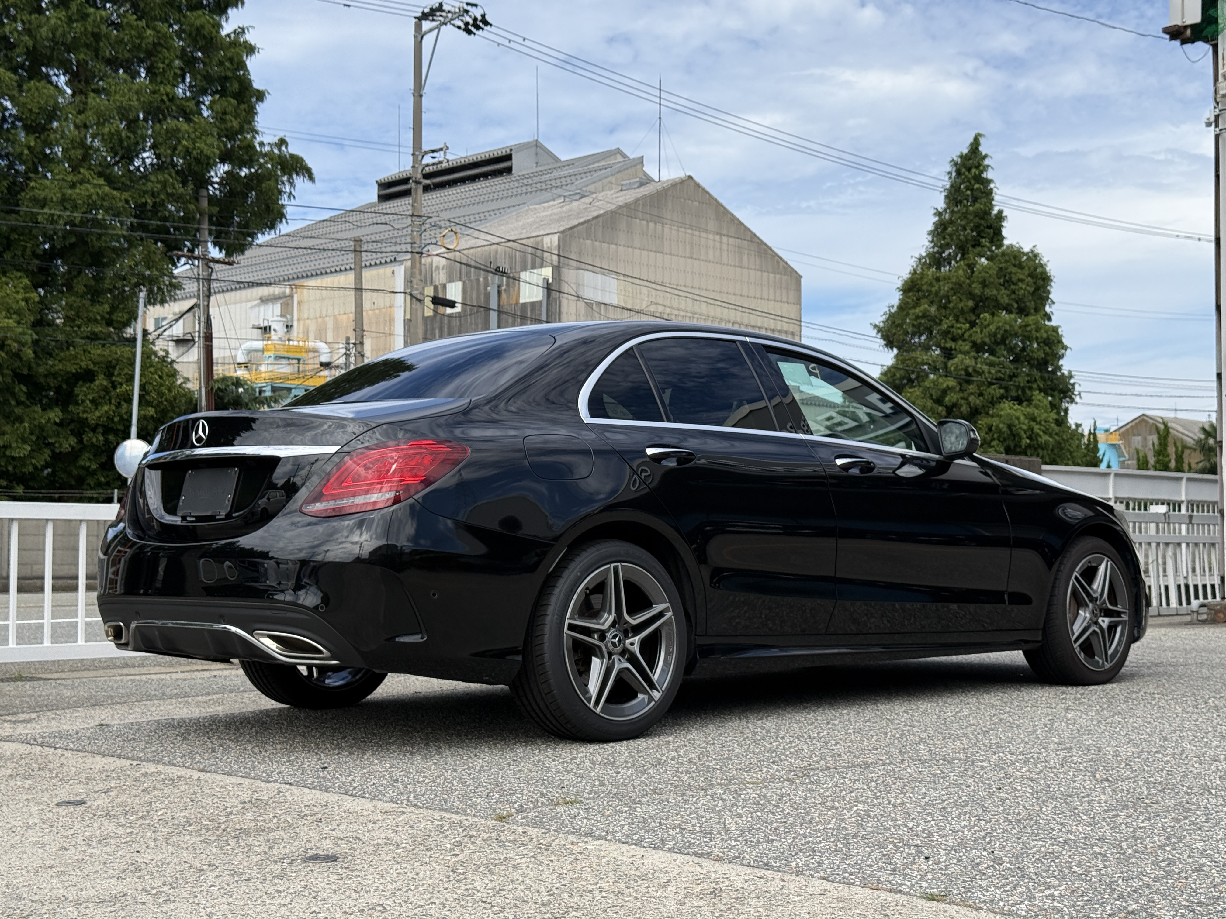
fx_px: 1700
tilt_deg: +2.9
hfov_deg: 39.7
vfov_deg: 30.3
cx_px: 613
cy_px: 460
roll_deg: -0.2
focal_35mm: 48
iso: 80
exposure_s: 1/3891
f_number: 1.78
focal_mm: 6.76
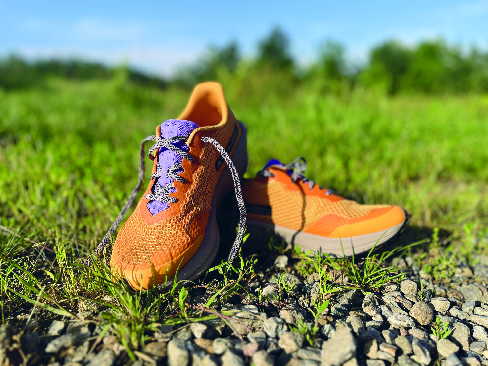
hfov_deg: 67.3
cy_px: 183
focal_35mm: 26
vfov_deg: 53.1
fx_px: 367
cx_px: 244
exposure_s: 1/1890
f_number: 1.6
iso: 50
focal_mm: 5.1
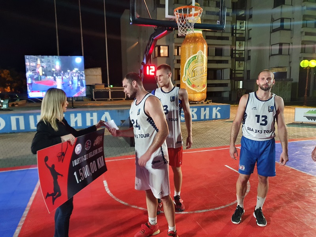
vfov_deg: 53.1
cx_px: 158
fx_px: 237
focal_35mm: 26
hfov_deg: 67.3
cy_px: 118
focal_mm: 4.32
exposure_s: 1/50
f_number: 1.5
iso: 400
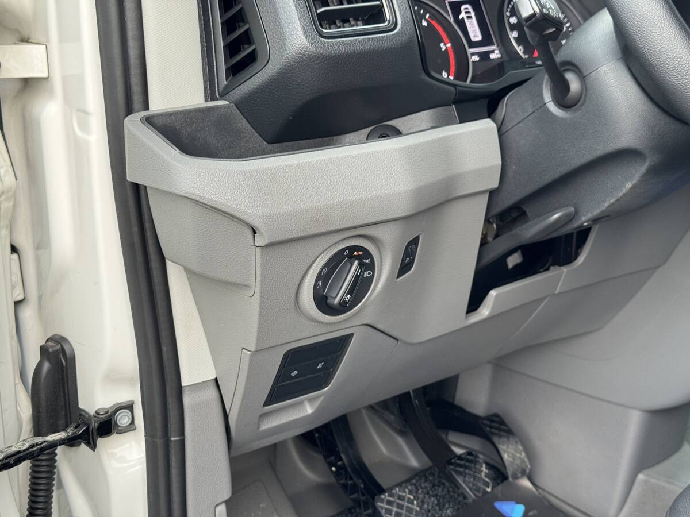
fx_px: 957
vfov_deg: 30.3
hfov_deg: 39.7
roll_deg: +0.0
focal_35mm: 48
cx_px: 345
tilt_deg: -20.7
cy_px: 258
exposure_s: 1/94
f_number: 1.78
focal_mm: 6.76
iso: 100
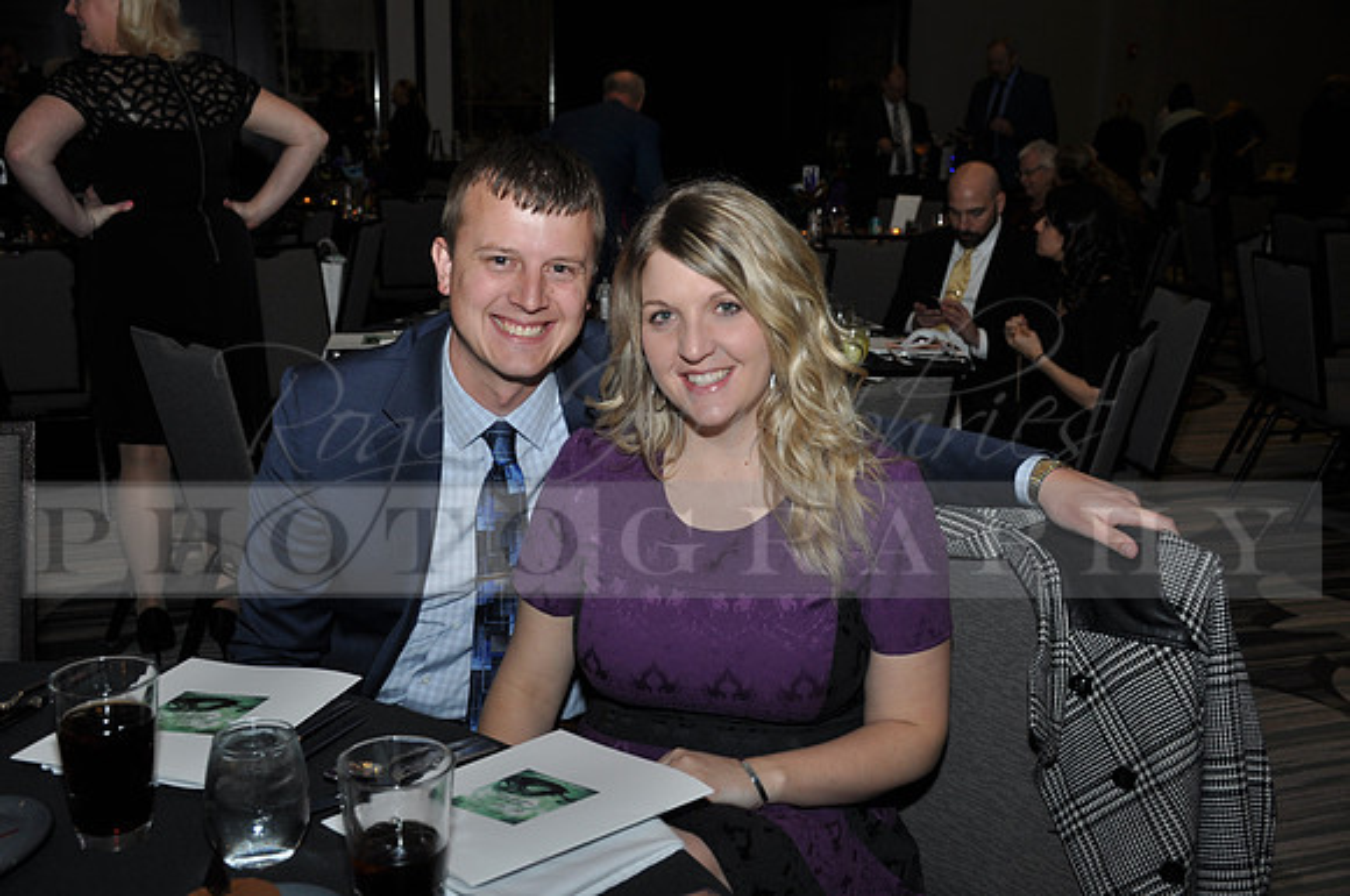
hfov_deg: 49.6
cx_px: 675
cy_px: 448
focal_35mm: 39
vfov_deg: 34.1
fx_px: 1460
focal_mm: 26
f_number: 4
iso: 200
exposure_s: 1/60
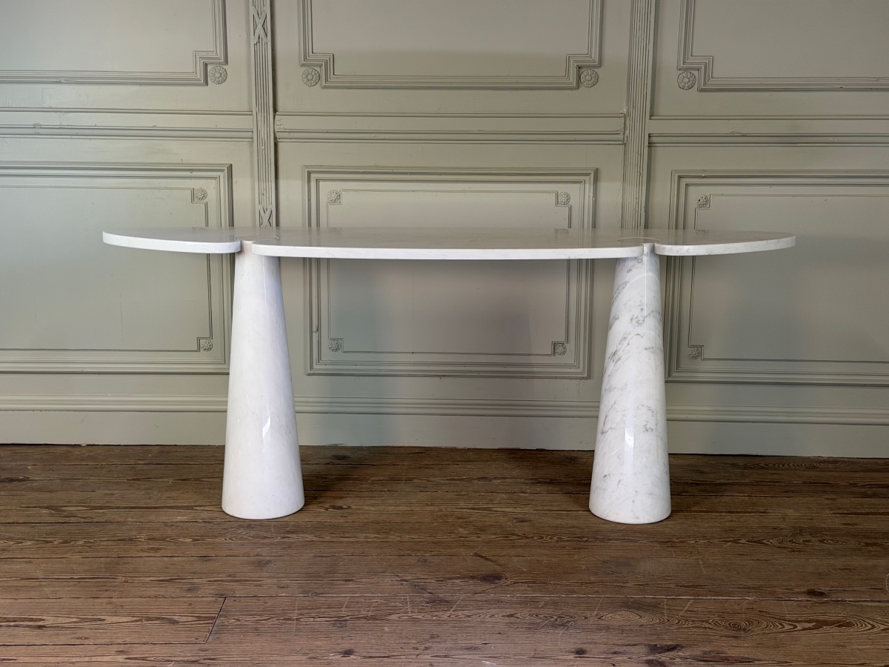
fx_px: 1233
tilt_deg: -11.5
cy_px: 334
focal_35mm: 48
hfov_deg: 39.7
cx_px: 444
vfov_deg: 30.3
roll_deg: +0.4
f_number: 1.78
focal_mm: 6.76
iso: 80
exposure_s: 1/50
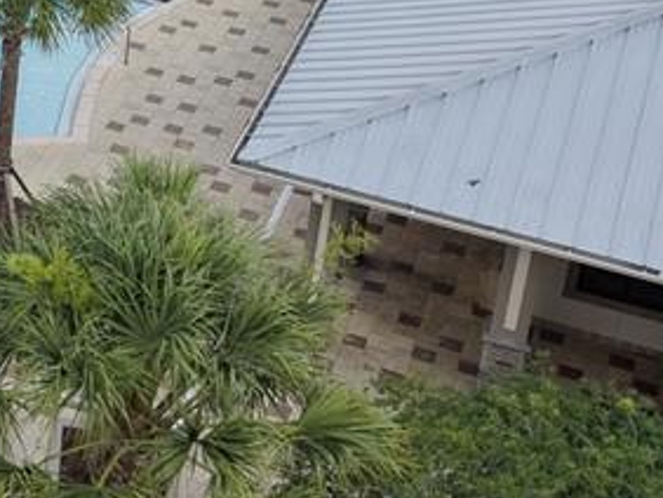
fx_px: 1668
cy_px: -99
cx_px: -294
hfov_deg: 19.9
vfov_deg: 16.3
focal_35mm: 87
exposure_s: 1/4000
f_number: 1.8
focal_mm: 8.67
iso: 400
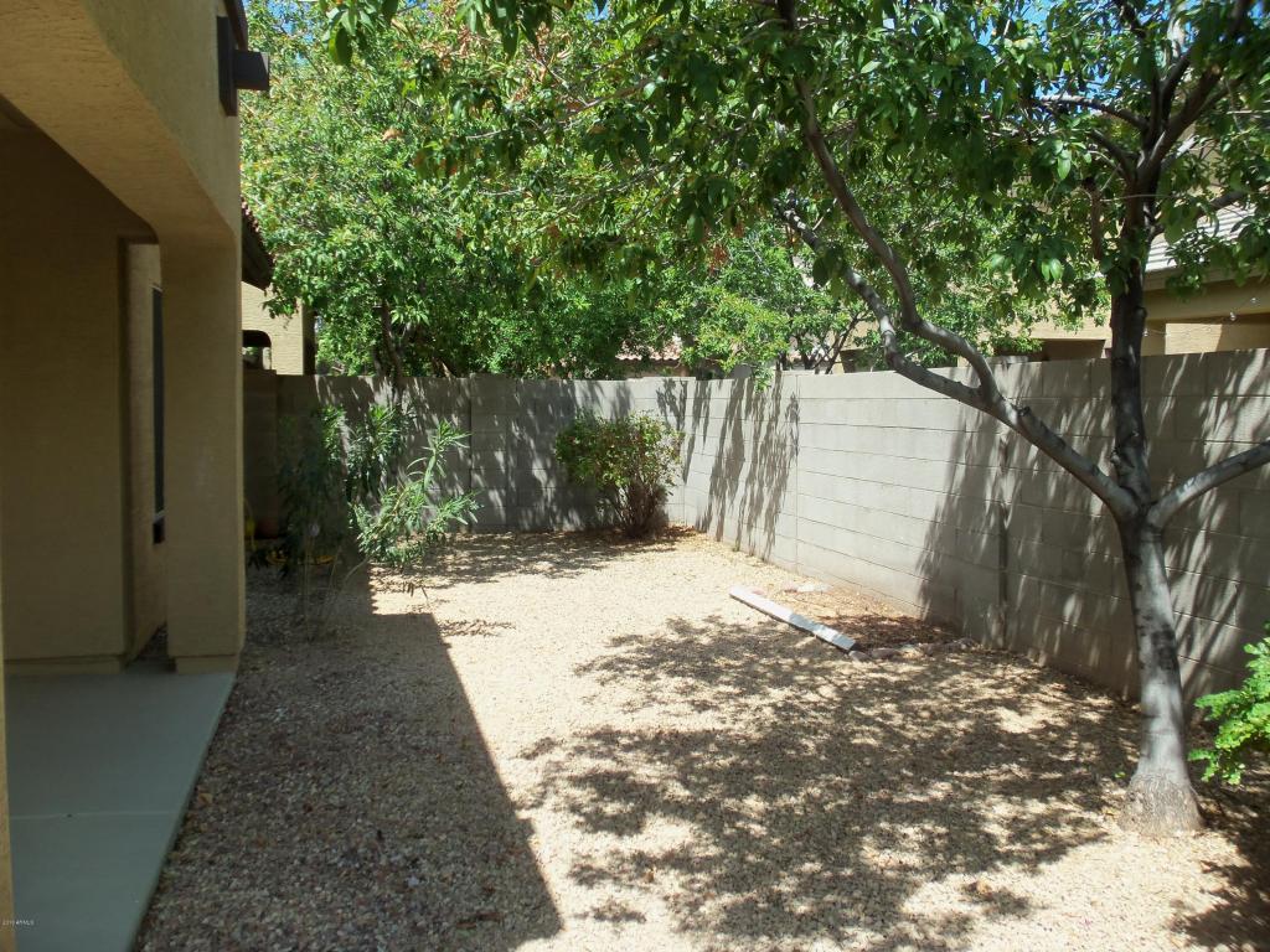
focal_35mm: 29
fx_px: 1064
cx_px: 635
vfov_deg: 48.2
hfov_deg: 61.7
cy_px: 476
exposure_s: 1/400
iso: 80
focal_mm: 5.2
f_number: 3.4
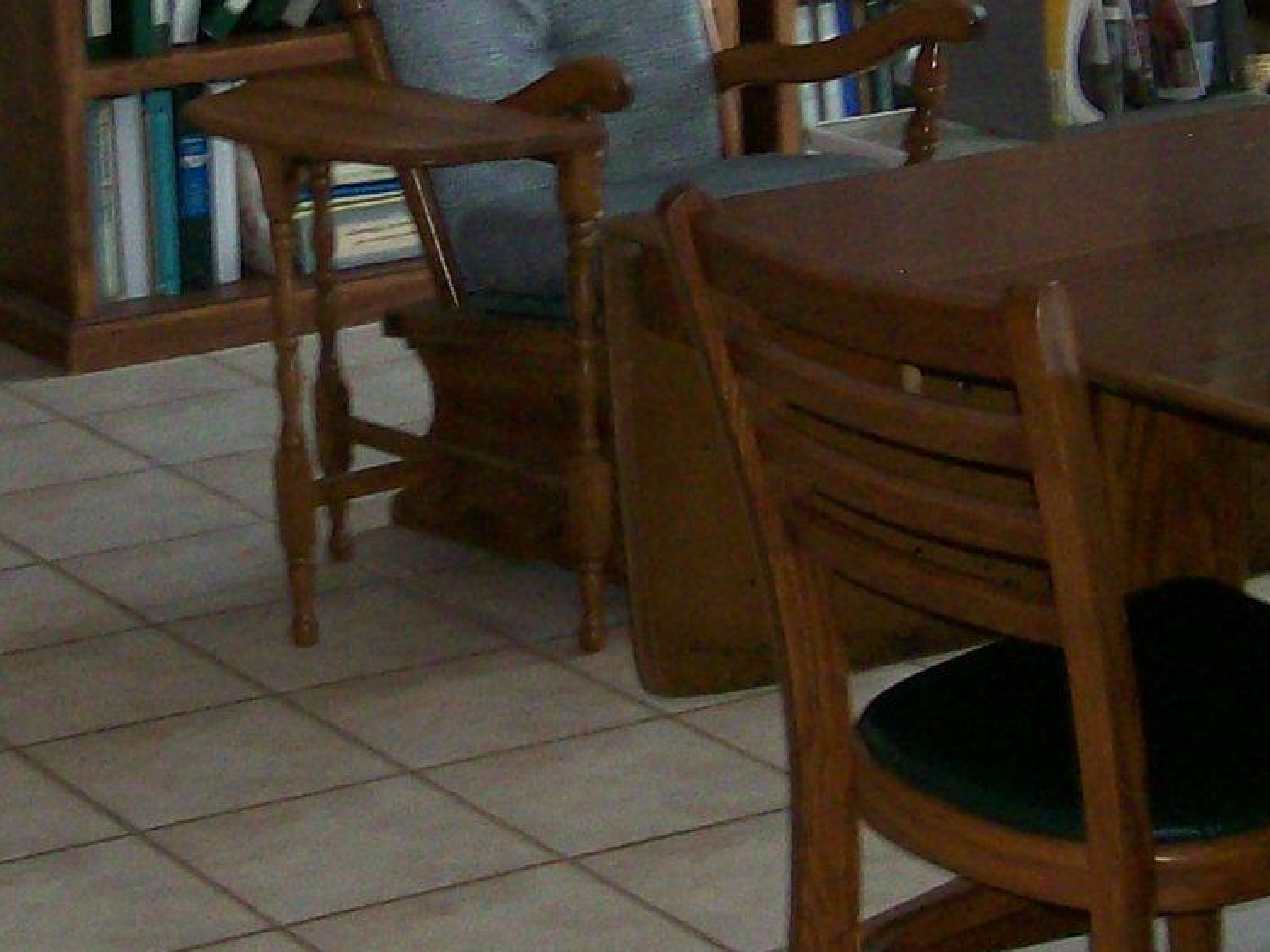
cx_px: 298
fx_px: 4072
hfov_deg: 17.6
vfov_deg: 13.3
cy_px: 146
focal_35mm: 111
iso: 140
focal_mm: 6
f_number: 2.7
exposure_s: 1/64
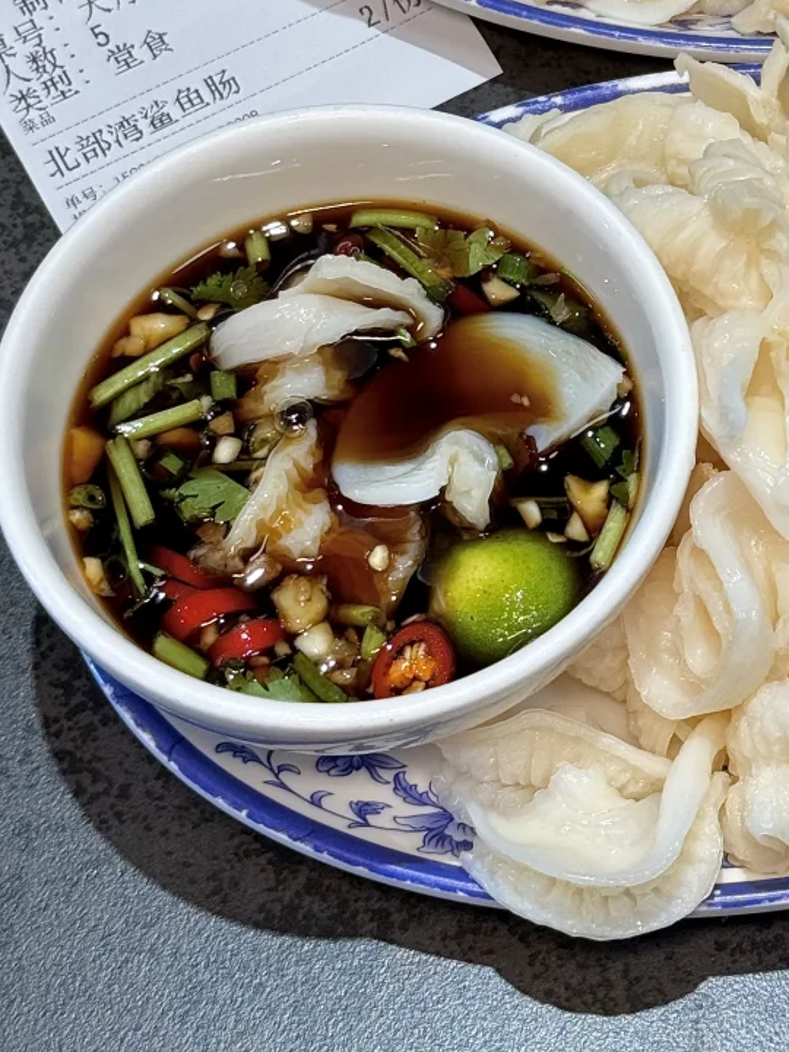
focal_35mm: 96
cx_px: 666
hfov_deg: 15.3
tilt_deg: -56.4
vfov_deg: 20.0
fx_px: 2917
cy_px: 60
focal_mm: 6.76
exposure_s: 1/192
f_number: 1.78
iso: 64
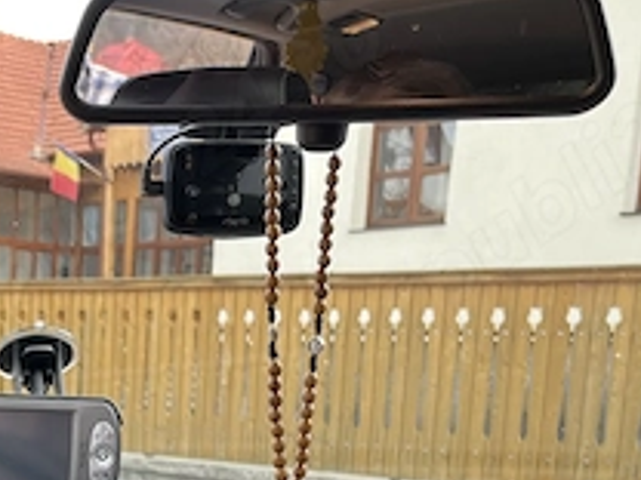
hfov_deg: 24.5
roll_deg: -2.2
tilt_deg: -16.1
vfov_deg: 18.0
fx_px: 1389
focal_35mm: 75
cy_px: 665
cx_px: -34
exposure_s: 1/122
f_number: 1.6
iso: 40
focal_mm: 5.1
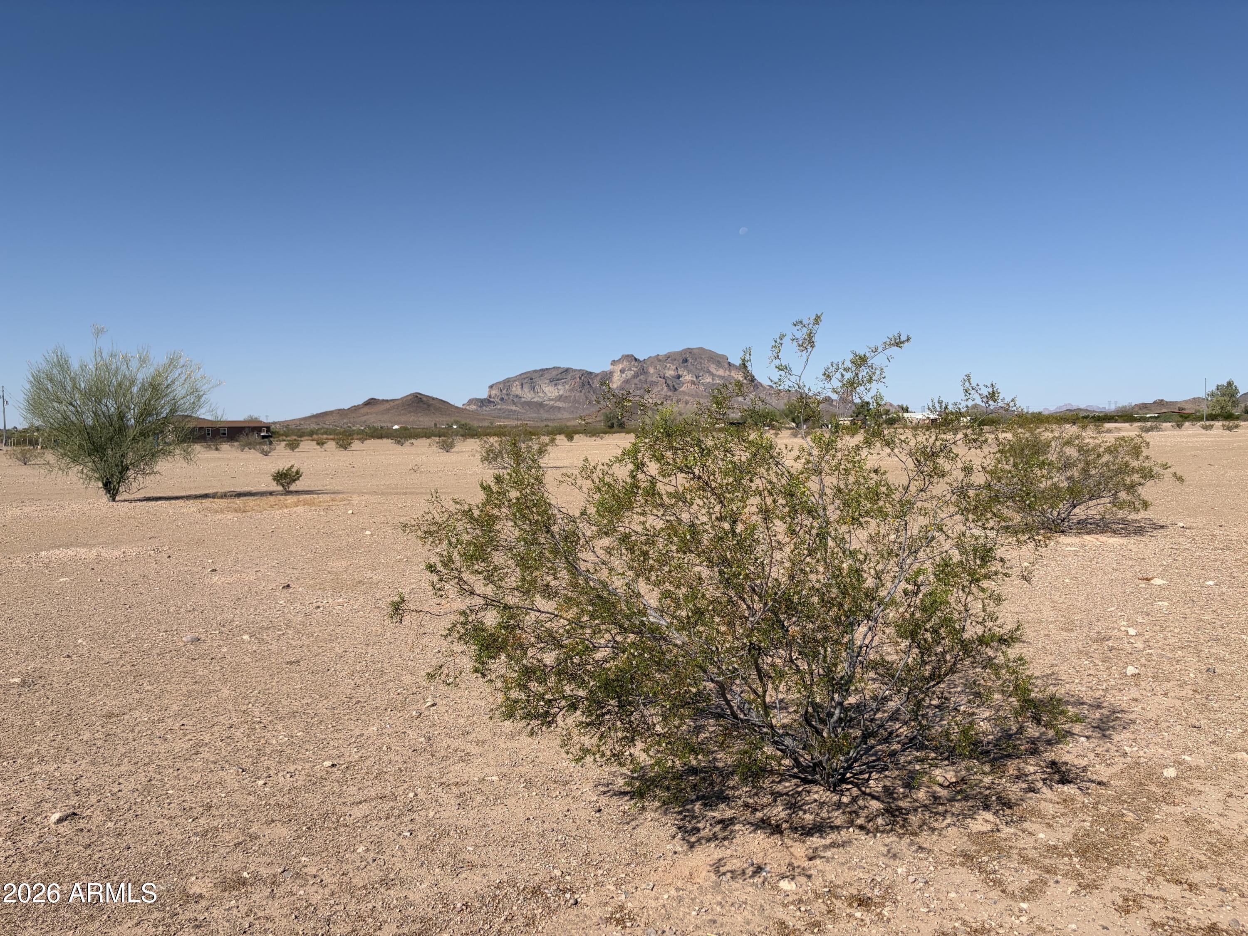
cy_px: 468
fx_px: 937
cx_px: 624
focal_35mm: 26
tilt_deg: -2.7
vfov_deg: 53.1
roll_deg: +1.1
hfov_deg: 67.3
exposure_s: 1/6329
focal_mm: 5.96
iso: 50
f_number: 1.6
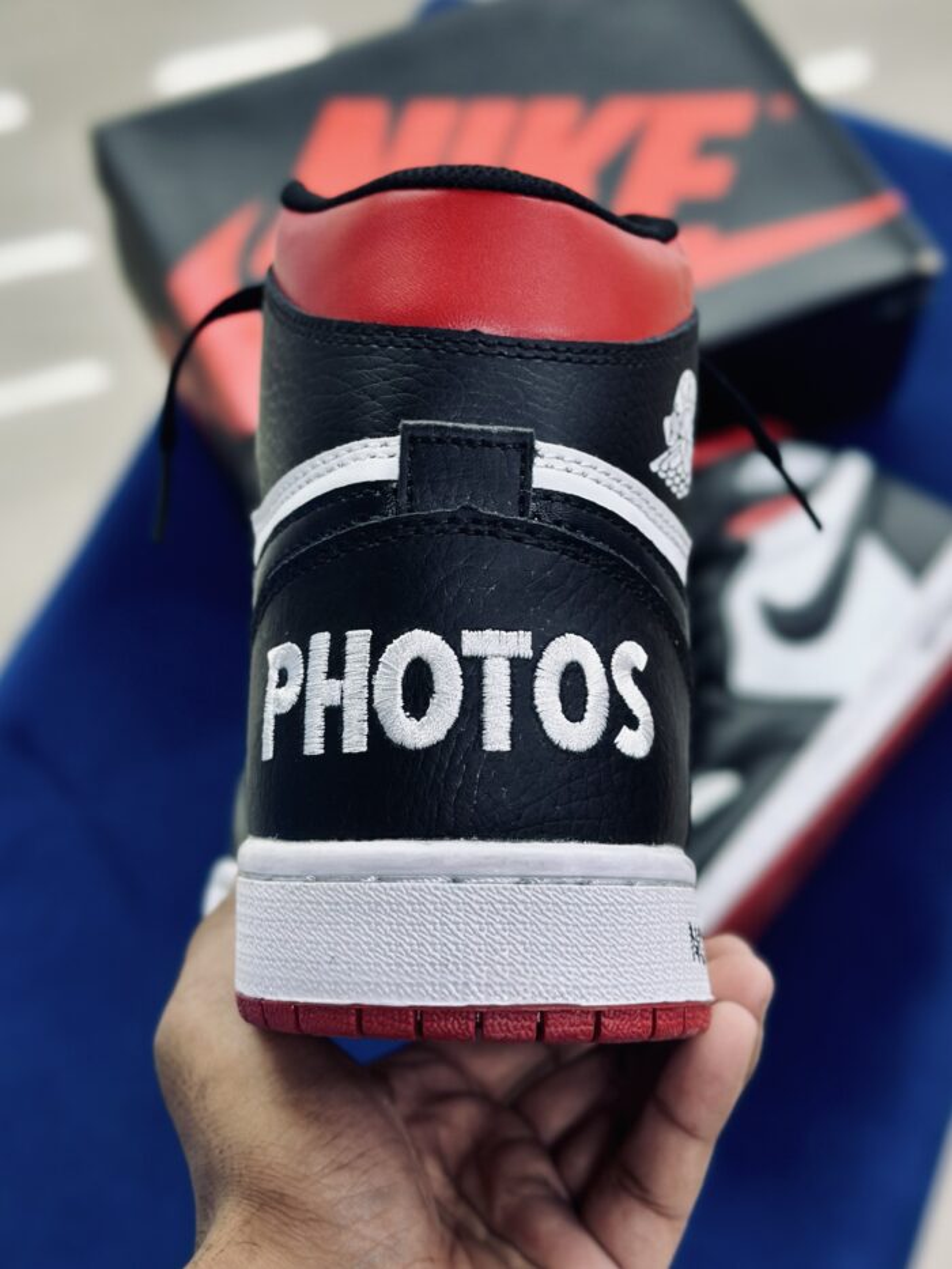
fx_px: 1760
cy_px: 634
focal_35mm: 48
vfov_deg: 39.7
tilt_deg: -58.1
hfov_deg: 30.3
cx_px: 476
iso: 100
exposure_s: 1/100
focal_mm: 6.86
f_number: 1.78
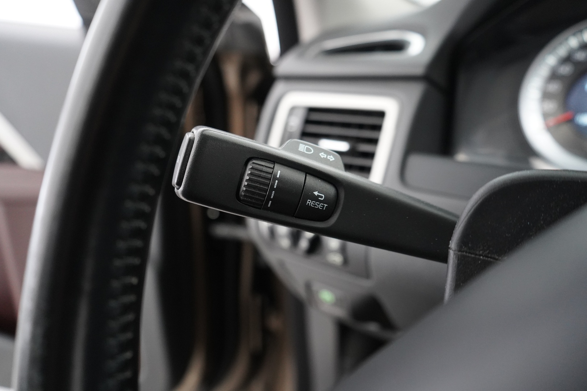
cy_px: 196
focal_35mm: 28
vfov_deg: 46.4
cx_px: 294
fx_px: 457
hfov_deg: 65.5
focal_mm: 28
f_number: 3.5
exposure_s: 1/40
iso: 6400
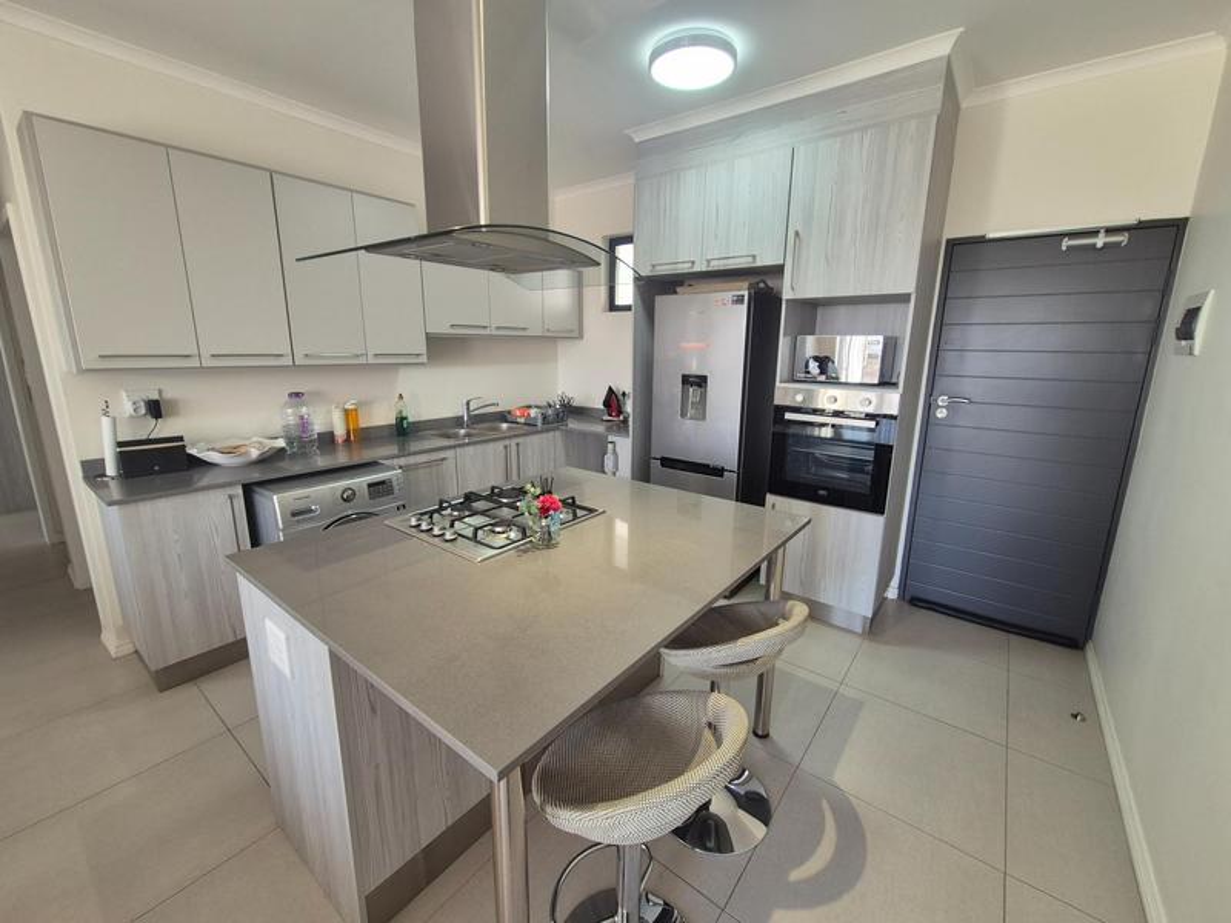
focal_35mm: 13
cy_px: 462
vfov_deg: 89.9
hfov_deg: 106.2
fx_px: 462
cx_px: 616
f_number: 2.2
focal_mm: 2.2
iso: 100
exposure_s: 1/50
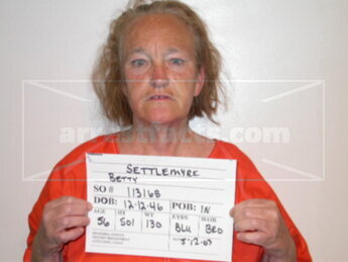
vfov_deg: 19.4
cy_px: 131
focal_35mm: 76
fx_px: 764
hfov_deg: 25.7
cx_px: 174
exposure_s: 1/60.3
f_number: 3.4
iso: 100
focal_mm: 15.8
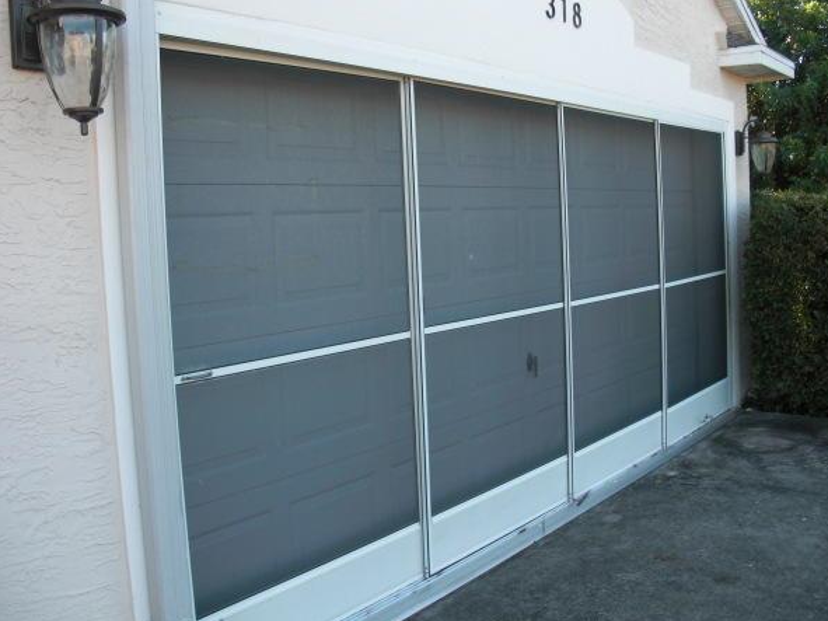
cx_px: 423
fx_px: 933
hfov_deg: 47.9
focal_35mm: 39
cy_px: 289
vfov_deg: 36.8
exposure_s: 1/160
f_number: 2.8
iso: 50
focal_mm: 6.3
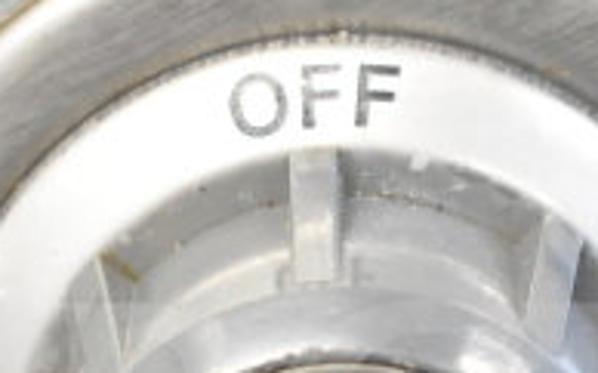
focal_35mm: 183
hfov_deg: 11.5
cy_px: 547
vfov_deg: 7.1
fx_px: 2981
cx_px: 333
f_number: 4.8
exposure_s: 1/60
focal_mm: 38
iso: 3200
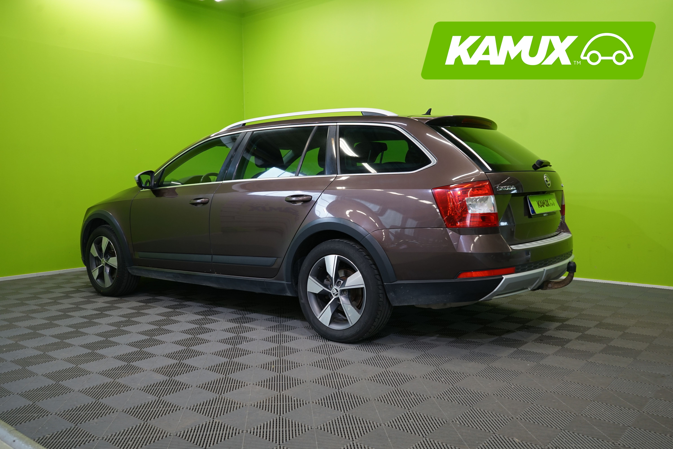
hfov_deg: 60.3
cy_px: 224
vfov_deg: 42.3
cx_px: 336
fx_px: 579
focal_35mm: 31
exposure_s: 1/30
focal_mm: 31
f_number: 6.3
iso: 500
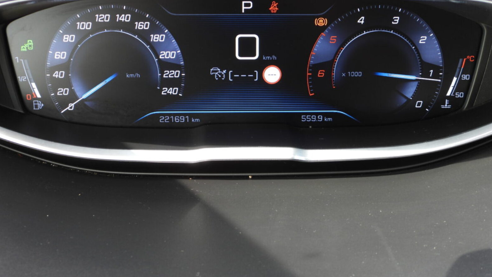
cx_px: 250
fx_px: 639
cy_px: 138
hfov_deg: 42.1
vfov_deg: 24.4
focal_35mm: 49
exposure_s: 1/40
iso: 100
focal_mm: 7.9
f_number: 3.2
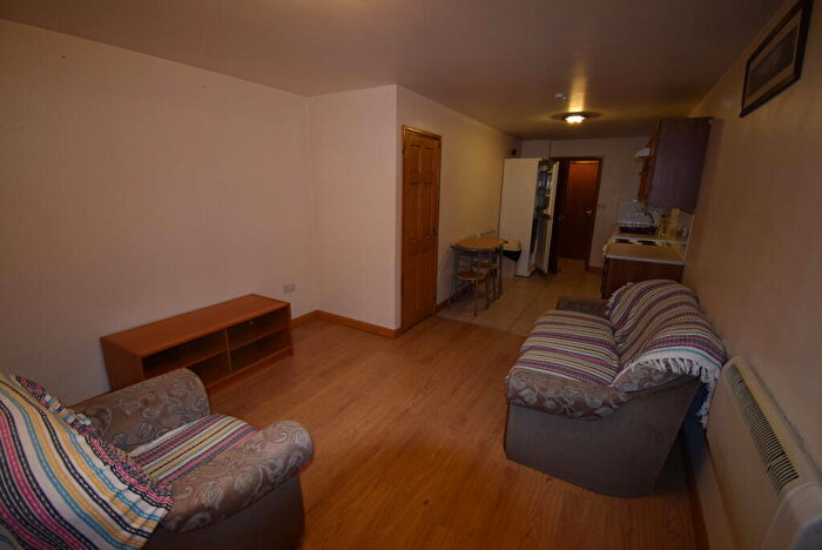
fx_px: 343
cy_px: 275
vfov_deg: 77.4
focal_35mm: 15
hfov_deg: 100.3
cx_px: 411
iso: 800
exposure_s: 1/60
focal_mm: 10
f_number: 4.5
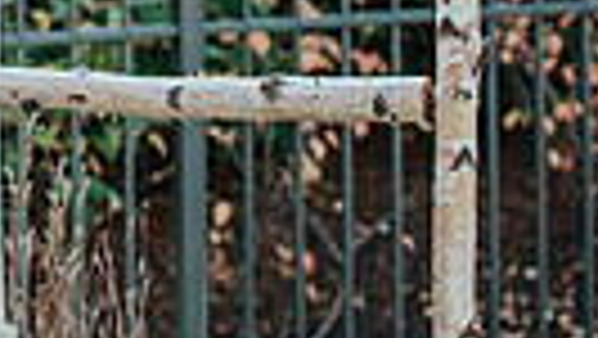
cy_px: 34
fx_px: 2539
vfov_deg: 7.6
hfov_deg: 12.6
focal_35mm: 160
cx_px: -369
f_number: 3.5
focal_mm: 35
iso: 640
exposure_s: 1/1250
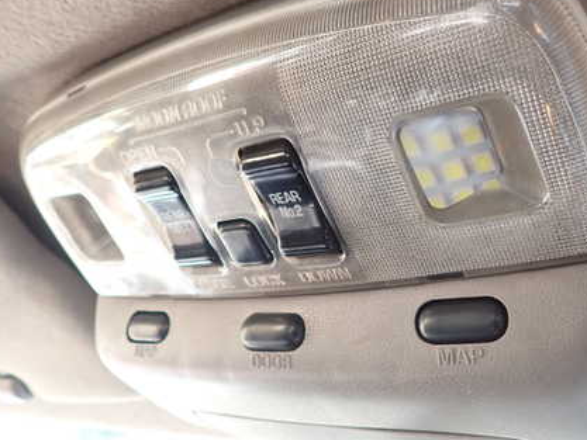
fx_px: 611
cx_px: 342
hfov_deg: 51.1
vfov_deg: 39.6
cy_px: 194
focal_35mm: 36
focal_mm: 4.5
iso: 200
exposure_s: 1/60
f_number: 2
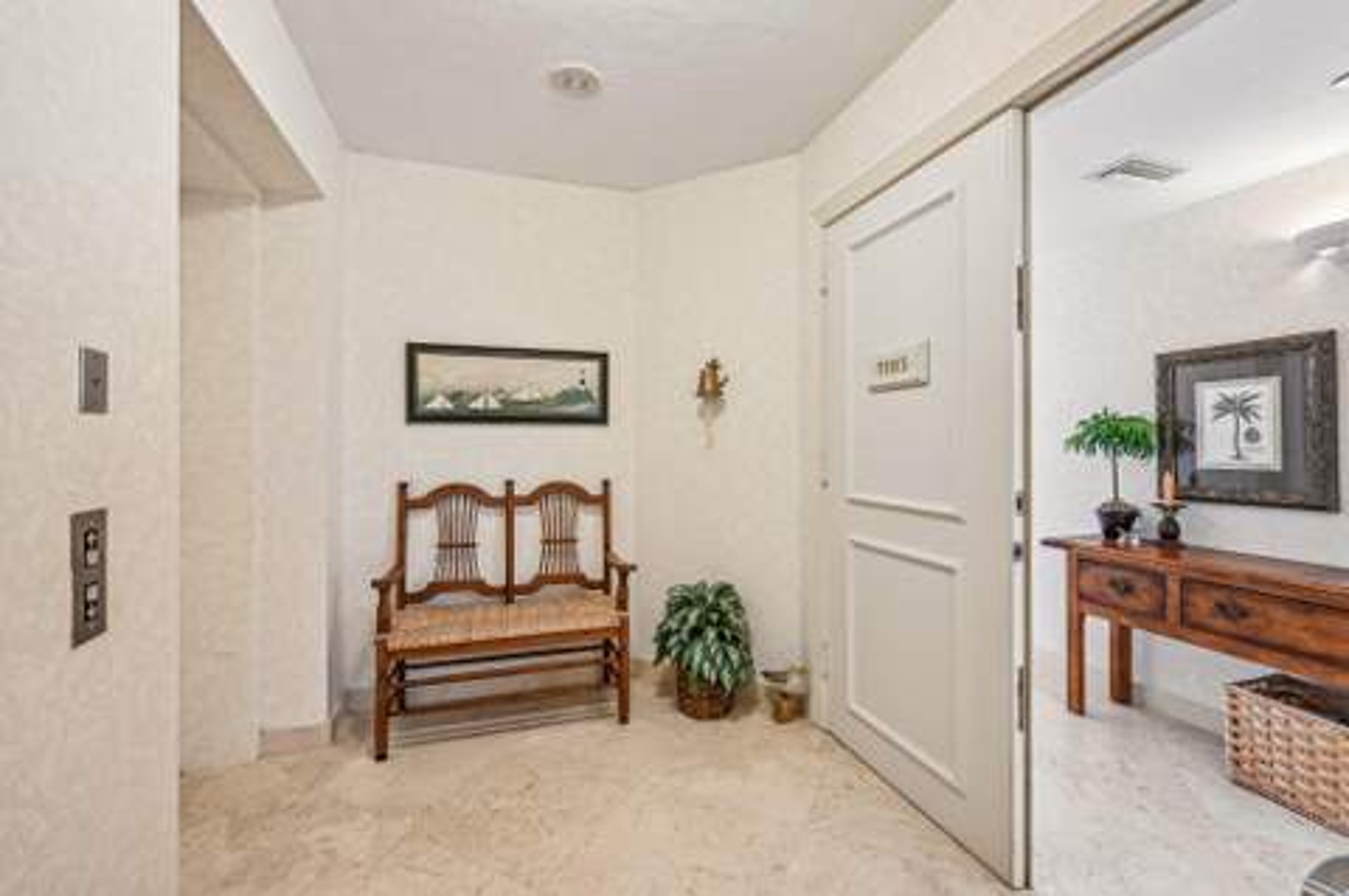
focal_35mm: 14
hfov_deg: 104.3
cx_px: 674
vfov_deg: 81.1
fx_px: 524
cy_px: 448
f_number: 8
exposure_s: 1/50
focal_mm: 14
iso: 2500
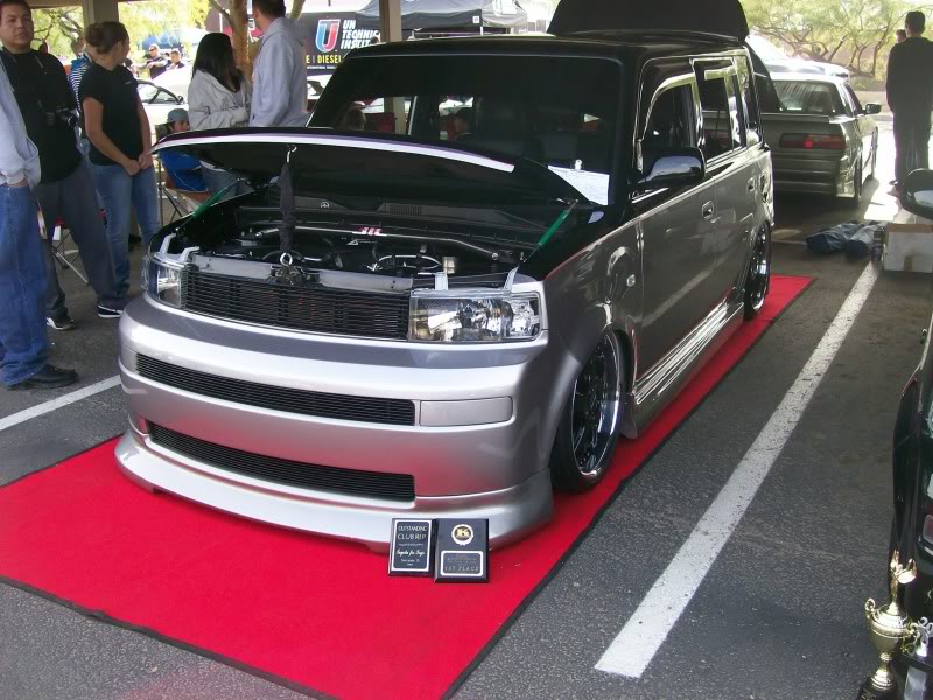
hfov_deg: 51.4
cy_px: 350
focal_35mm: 36
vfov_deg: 39.7
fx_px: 970
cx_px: 466
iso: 80
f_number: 2.7
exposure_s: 1/210
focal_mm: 6
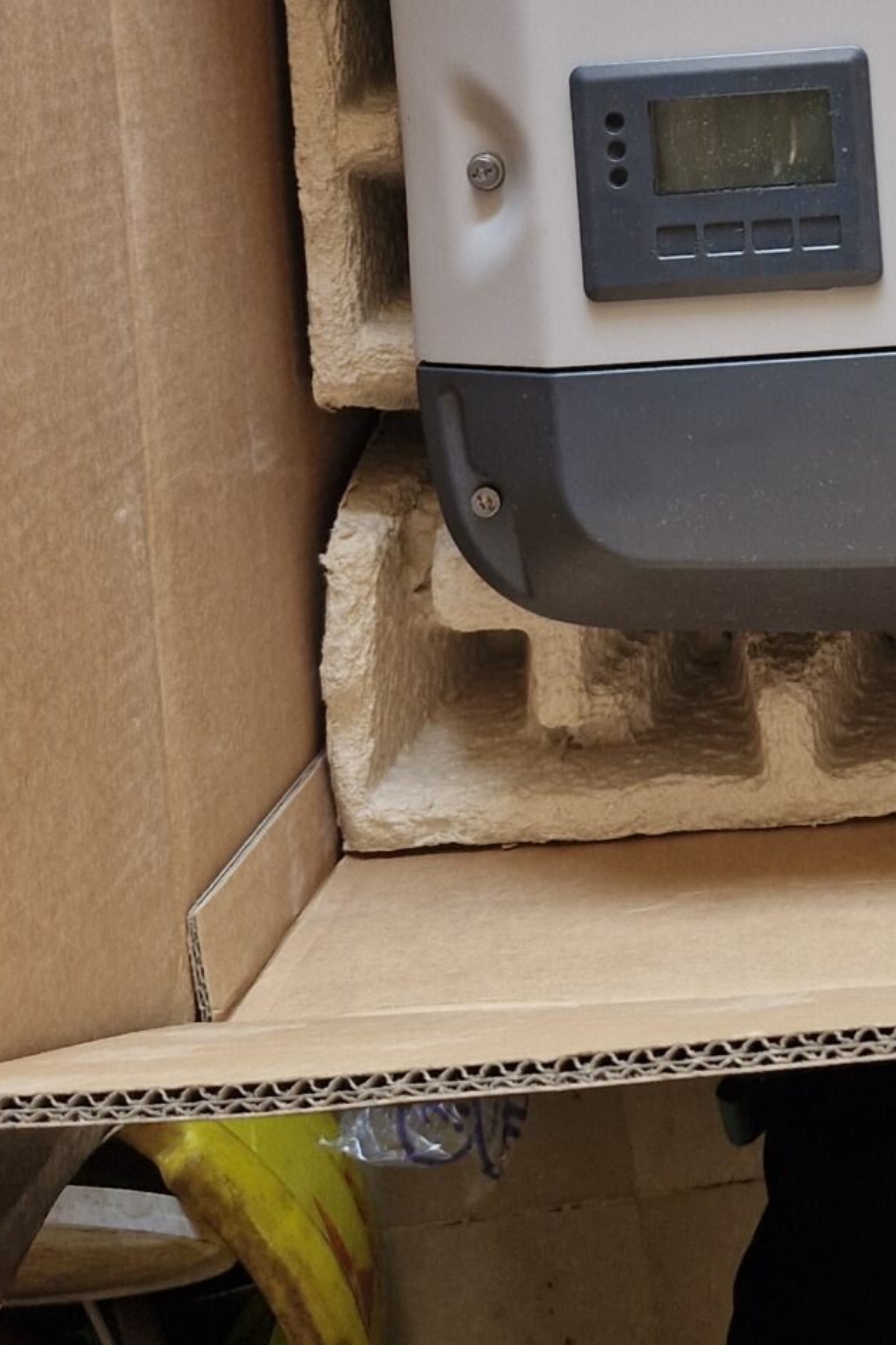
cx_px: 946
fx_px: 2426
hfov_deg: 20.1
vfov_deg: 28.6
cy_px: -70
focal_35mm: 65
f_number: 1.8
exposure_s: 1/180
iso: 160
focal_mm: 5.54
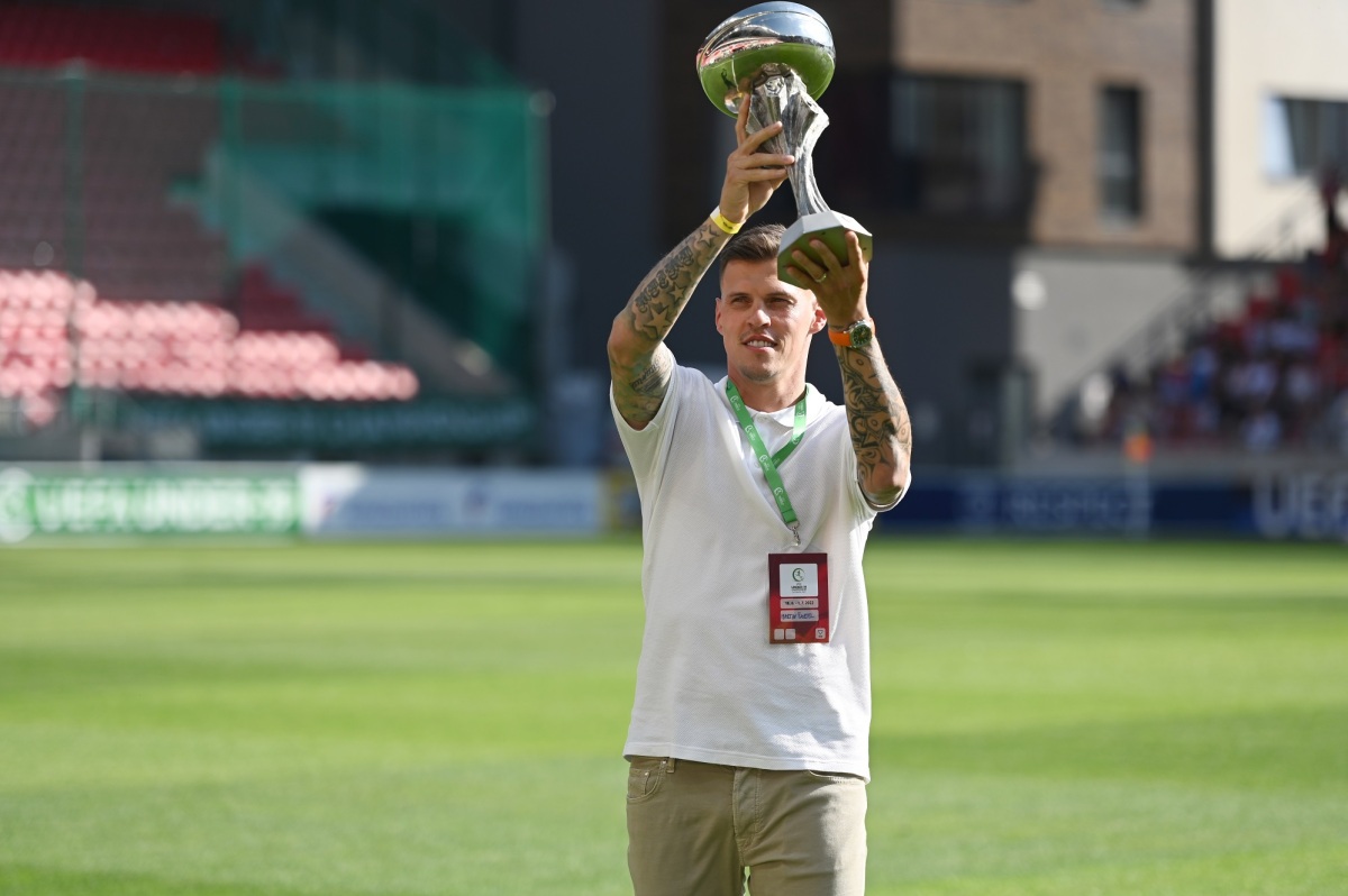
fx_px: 5986
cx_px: 674
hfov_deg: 12.8
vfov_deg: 8.6
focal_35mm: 160
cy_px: 448
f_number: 2.8
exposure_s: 1/1600
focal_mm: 160
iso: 125
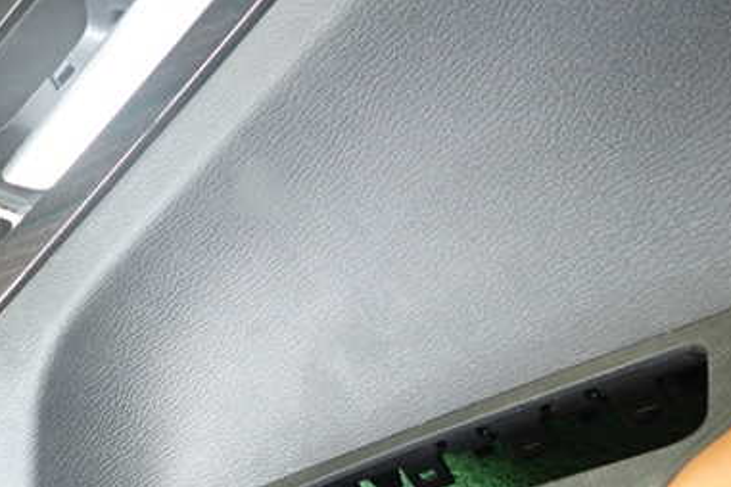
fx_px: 832
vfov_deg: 32.6
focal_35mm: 41
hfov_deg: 47.4
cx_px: 353
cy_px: 245
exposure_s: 1/30
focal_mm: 4.5
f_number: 2
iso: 400
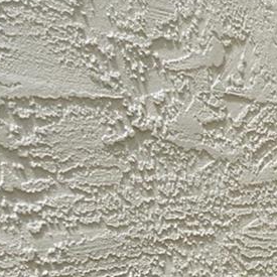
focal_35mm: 89
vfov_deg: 18.0
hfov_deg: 13.3
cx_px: 698
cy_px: 378
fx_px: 806
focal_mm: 12
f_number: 10
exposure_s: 1/200
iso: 100
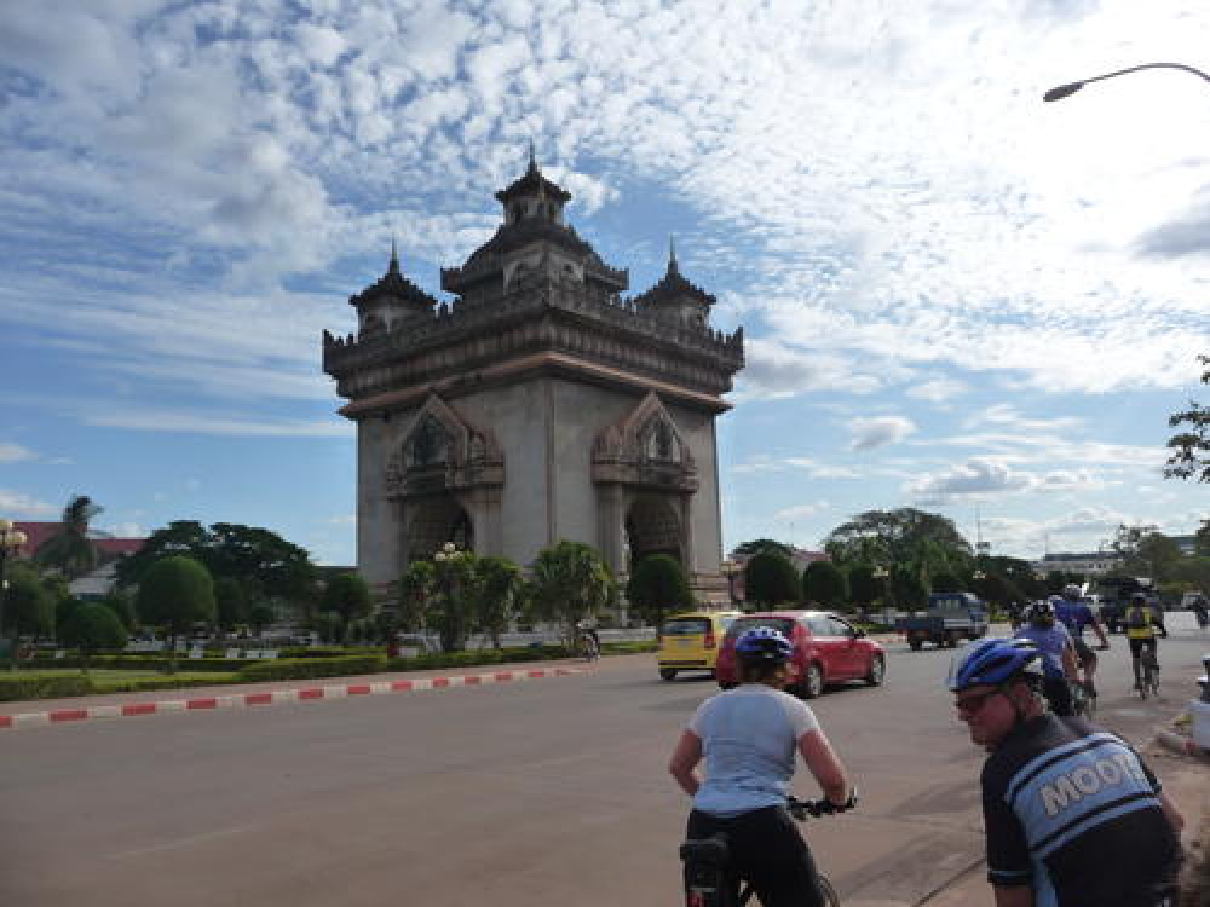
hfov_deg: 63.4
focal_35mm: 28
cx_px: 605
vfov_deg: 49.7
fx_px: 979
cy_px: 454
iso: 160
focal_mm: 4.7
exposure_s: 1/400
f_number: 8
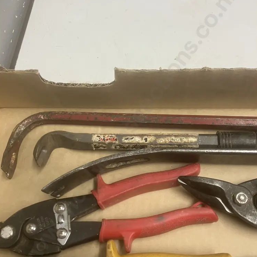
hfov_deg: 48.5
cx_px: 129
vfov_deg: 48.4
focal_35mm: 34
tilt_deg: -62.7
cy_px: 130
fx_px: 286
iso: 64
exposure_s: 1/50
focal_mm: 3.99
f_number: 1.8
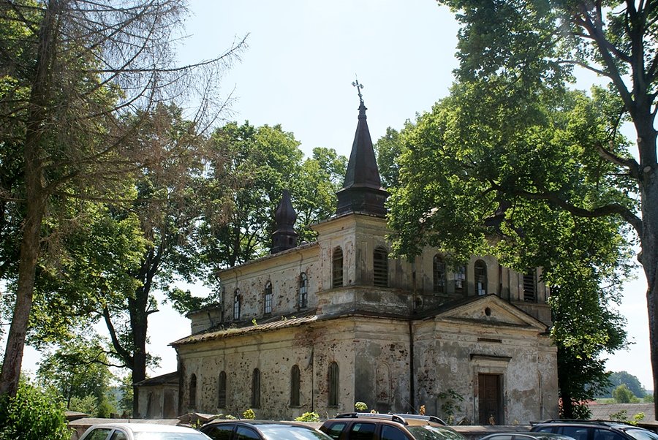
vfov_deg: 29.9
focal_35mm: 45
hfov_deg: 43.6
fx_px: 823
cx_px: 329
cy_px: 220
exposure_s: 1/160
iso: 100
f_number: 9
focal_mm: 30
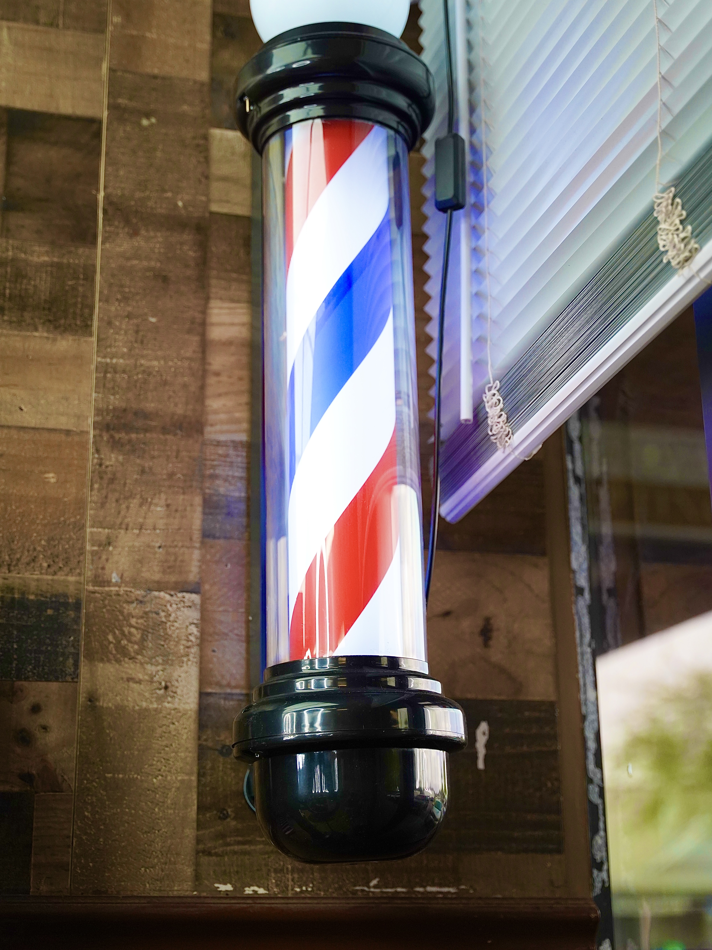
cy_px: 429
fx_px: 1496
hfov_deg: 26.8
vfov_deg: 35.2
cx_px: 355
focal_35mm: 55
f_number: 2.8
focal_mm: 49.5
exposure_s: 1/250
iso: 2000
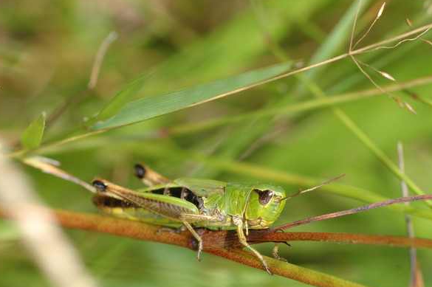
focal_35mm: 259
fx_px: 3103
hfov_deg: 8.0
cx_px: 240
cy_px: 209
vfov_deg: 5.3
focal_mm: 105
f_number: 10
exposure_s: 1/125
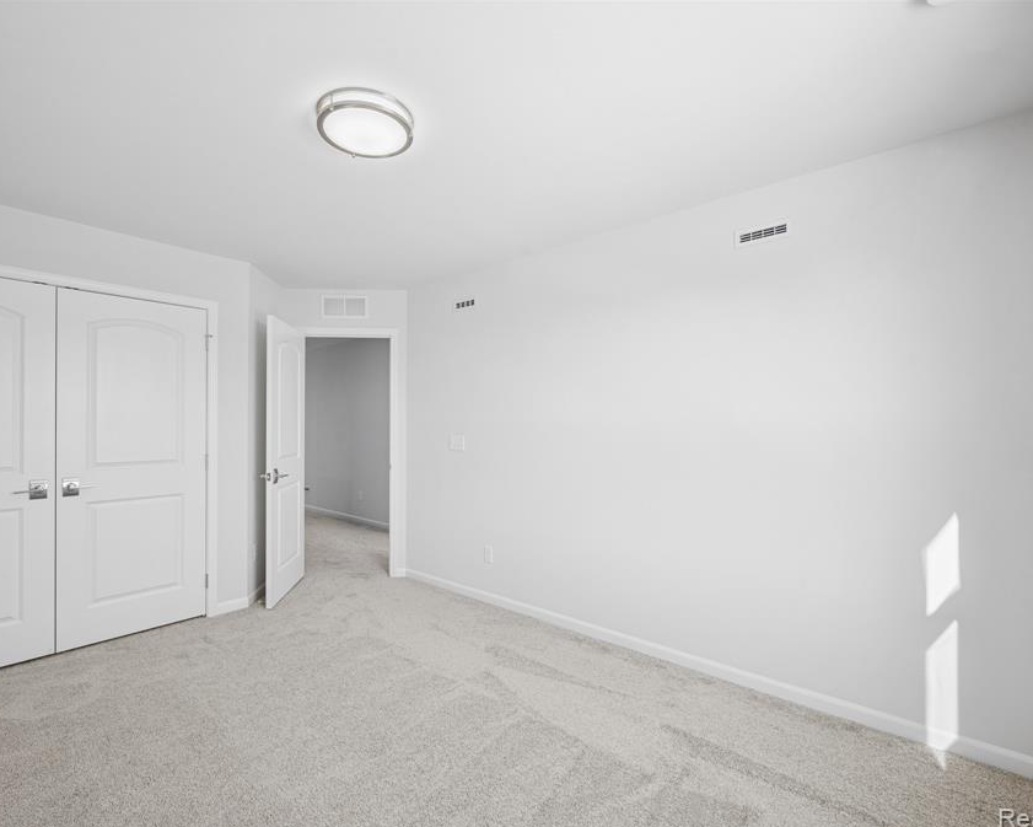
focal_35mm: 16
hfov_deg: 93.0
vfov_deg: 80.4
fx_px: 489
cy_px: 418
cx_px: 494
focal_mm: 14
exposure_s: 1/1.67
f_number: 9
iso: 50
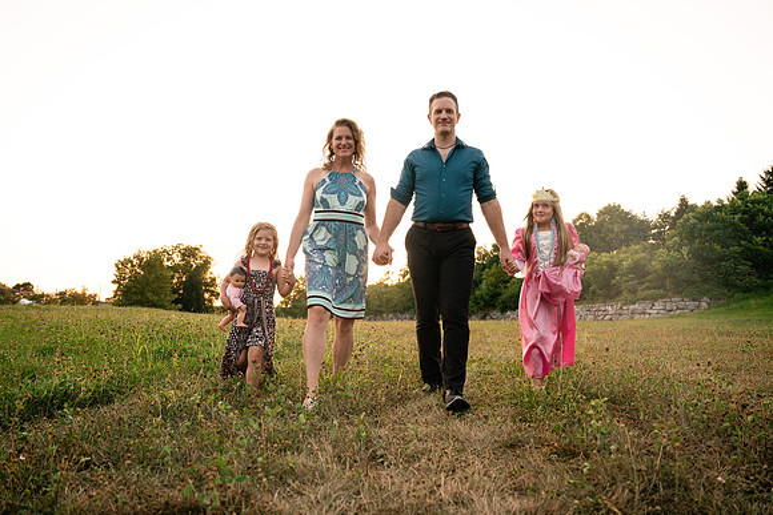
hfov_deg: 71.9
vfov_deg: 51.6
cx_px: 378
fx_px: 533
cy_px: 258
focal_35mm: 25
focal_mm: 24
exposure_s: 1/800
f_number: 2.8
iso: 400
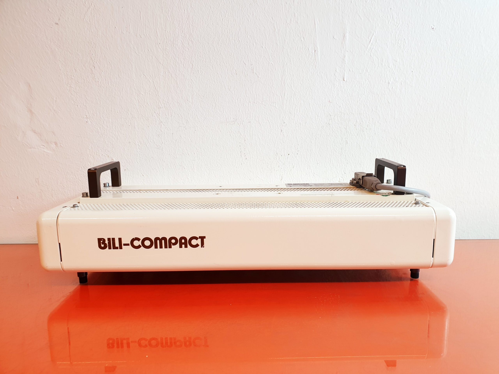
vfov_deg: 53.1
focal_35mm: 26
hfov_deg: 67.3
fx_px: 375
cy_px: 187
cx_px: 250
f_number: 2.4
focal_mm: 4.3
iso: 100
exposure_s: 1/50
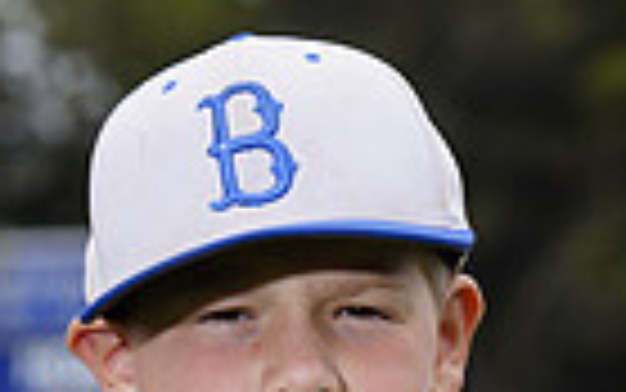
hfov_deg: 3.8
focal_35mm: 558
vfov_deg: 2.3
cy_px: 755
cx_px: 198
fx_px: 9524
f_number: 6.3
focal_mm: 131
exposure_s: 1/250
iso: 100
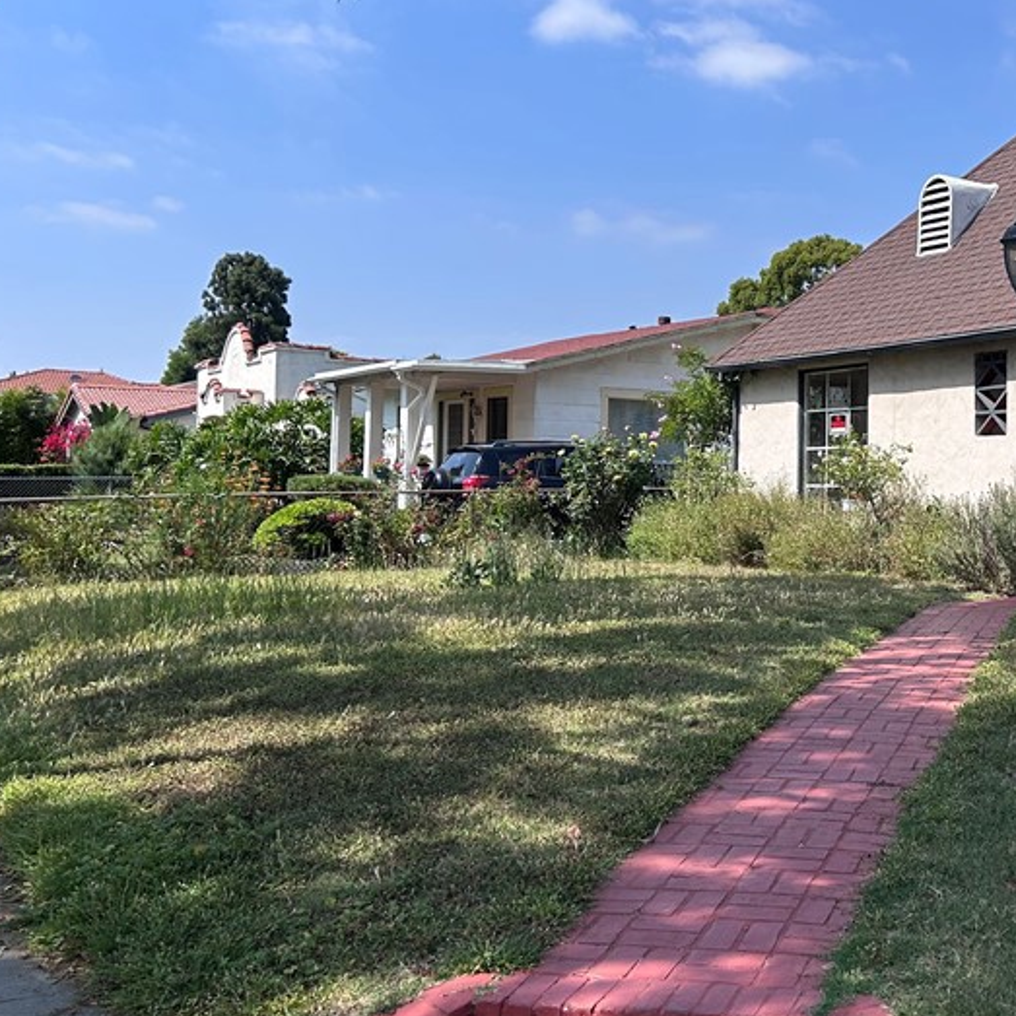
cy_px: 462
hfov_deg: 35.7
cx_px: 874
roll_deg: -2.2
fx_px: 1494
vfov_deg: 37.5
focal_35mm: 45
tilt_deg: +2.3
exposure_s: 1/3460
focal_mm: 5.7
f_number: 1.5
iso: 50
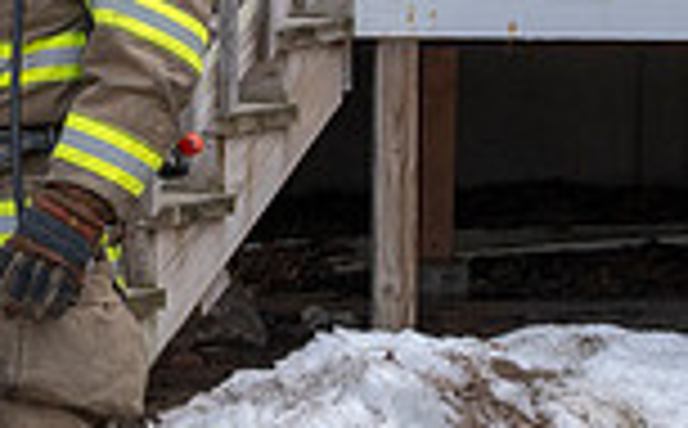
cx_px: 19
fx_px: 3519
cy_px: -38
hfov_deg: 11.1
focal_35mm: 188
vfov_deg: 6.9
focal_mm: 30
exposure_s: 1/400
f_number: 9
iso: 1000
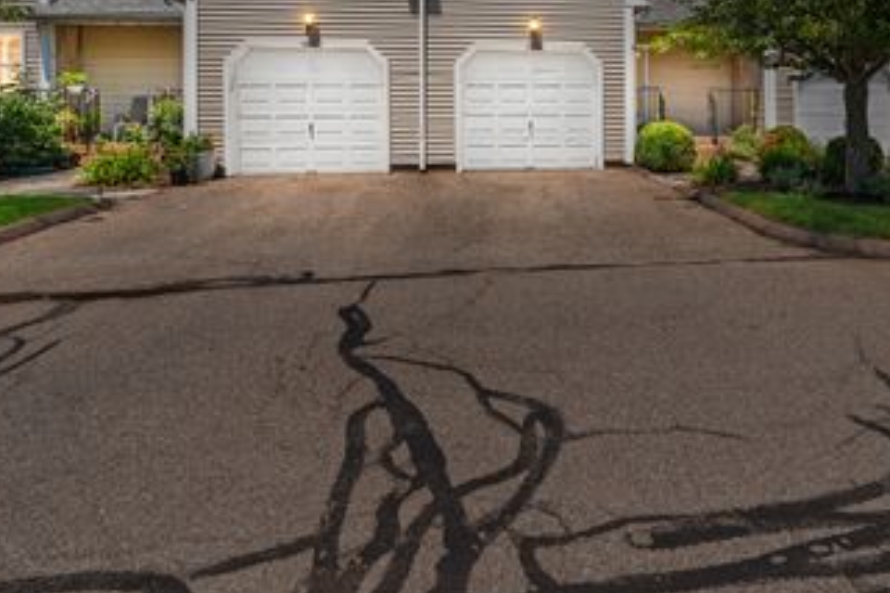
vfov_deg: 49.1
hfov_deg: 70.1
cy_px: 143
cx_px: 570
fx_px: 618
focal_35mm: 25
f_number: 8
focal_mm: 16
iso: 400
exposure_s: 1/400
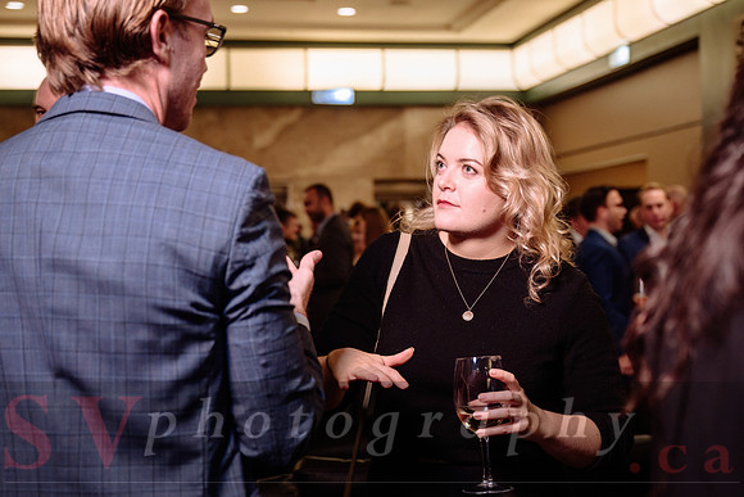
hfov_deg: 33.8
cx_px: 431
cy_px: 288
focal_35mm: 59
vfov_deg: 22.9
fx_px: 1222
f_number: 3.5
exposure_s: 1/50
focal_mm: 51
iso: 800
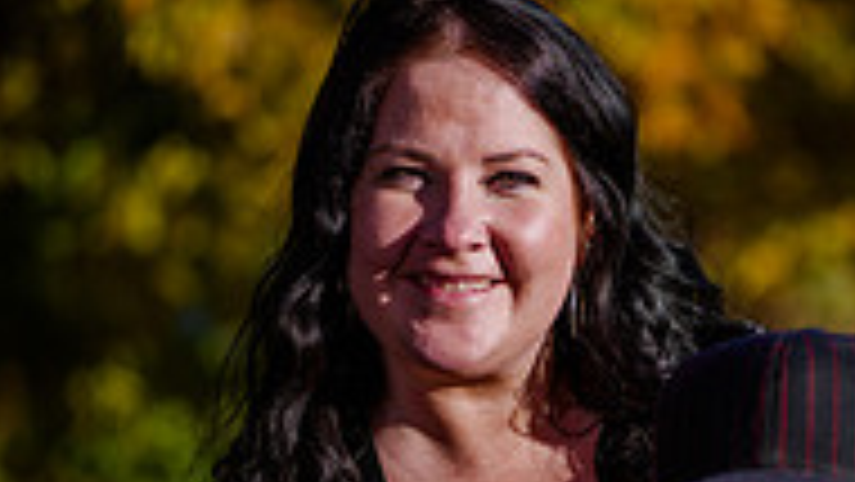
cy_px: 432
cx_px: 612
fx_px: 5919
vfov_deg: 4.7
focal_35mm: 261
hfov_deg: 8.3
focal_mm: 105
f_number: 3.5
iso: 100
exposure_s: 1/1000
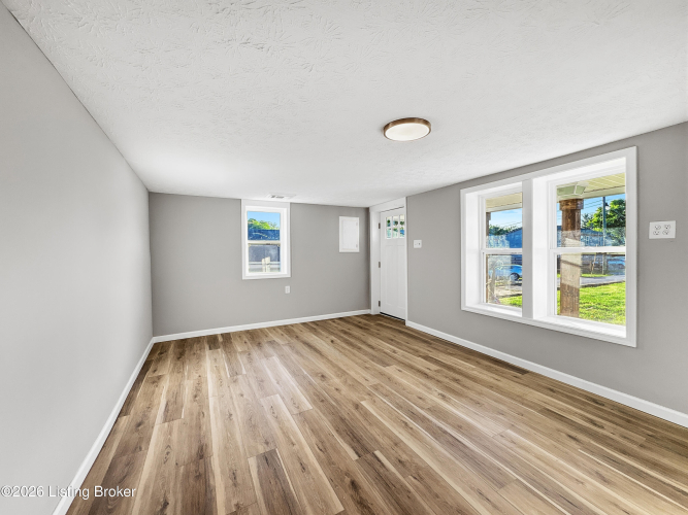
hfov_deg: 102.1
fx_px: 278
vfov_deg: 85.7
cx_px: 344
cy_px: 258
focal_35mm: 14
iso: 50
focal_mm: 2.22
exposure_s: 1/150
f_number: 2.2
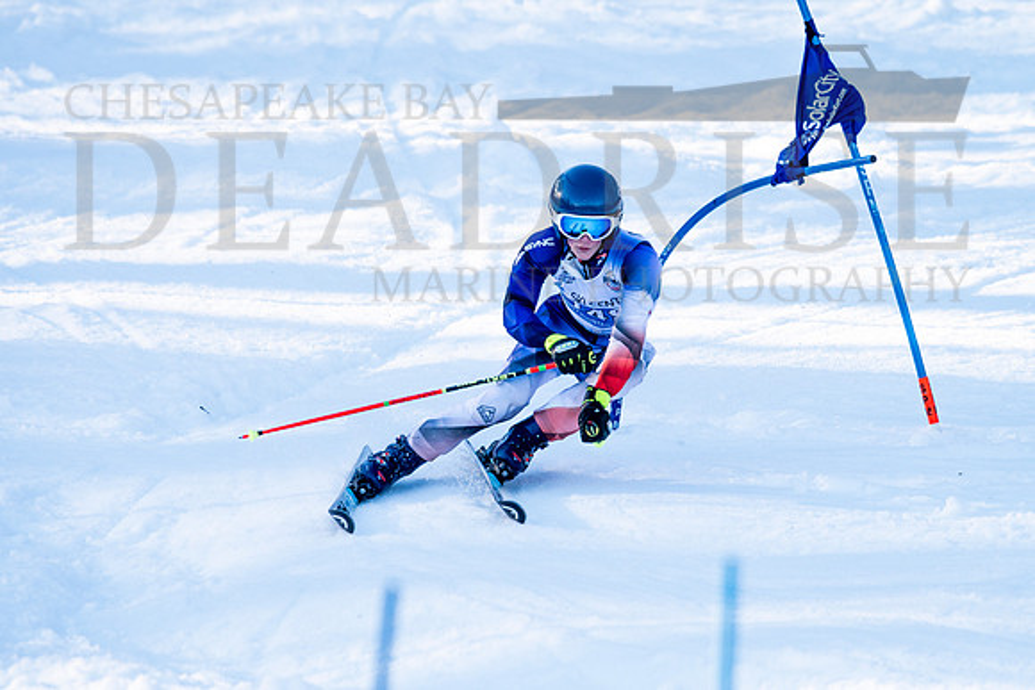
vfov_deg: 2.1
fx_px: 18414
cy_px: 314
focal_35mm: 640
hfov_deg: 3.2
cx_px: 592
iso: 1250
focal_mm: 560
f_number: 8
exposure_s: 1/2000
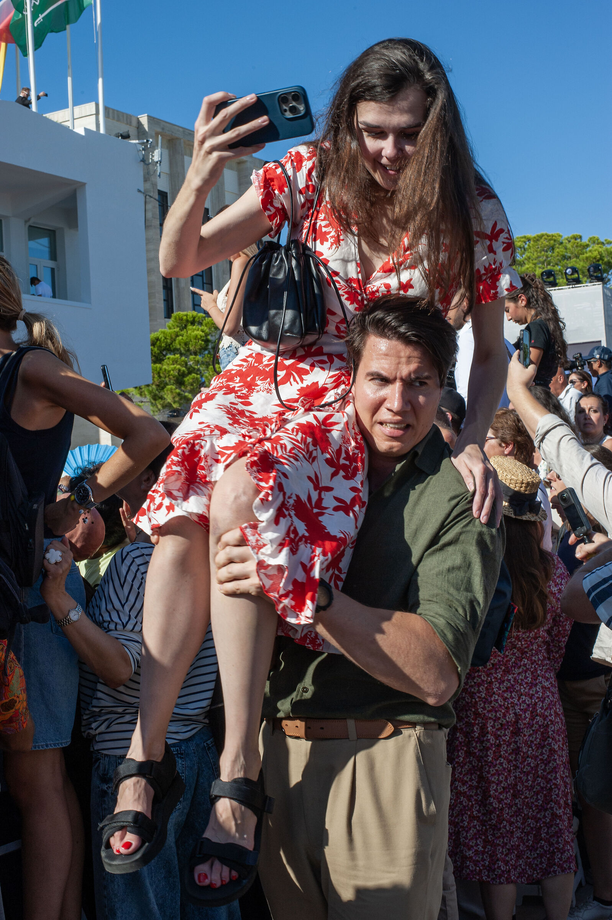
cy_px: 460
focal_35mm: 50
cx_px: 306
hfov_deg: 27.0
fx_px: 1277
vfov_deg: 39.6
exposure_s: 1/200
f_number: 16
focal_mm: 50
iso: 250
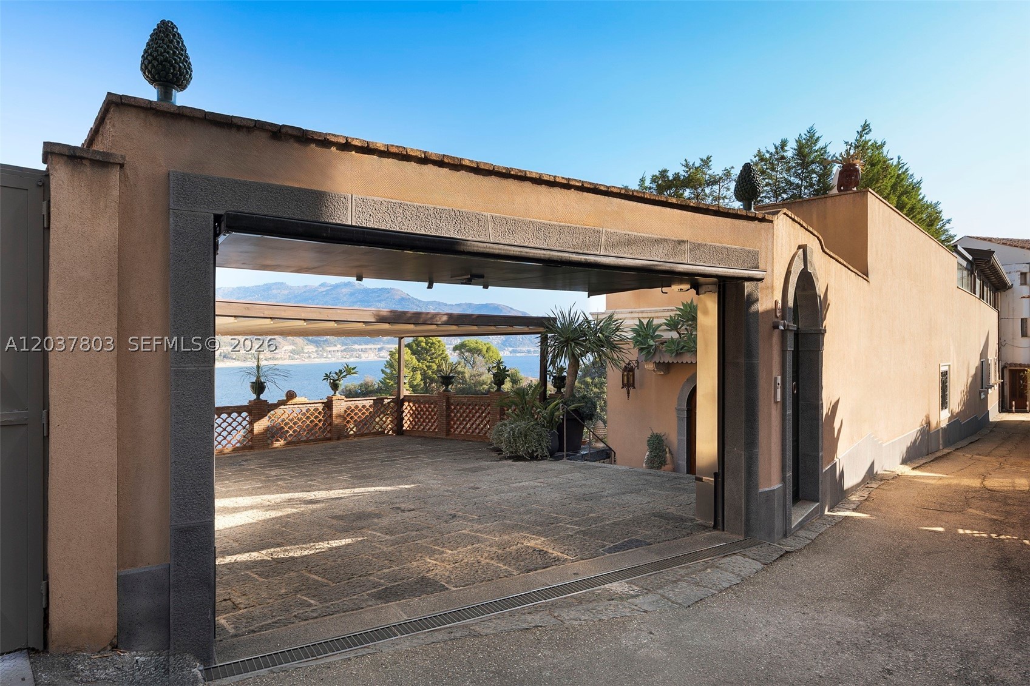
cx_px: 515
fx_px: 601
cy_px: 343
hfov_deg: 81.2
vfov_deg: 59.5
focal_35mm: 21
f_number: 11
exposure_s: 1/40
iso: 100
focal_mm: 21
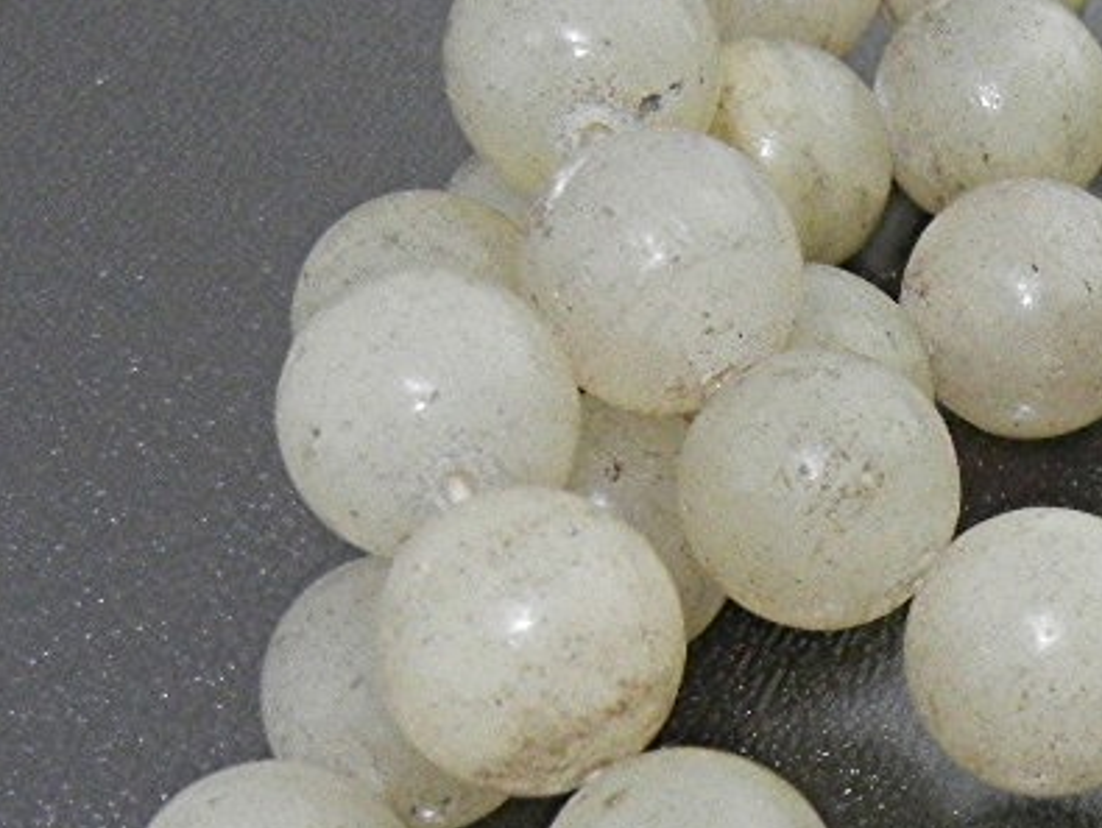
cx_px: 1152
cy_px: 845
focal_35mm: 101
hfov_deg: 18.8
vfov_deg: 14.4
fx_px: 3218
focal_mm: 7.1
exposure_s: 1/30
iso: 800
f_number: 7.4
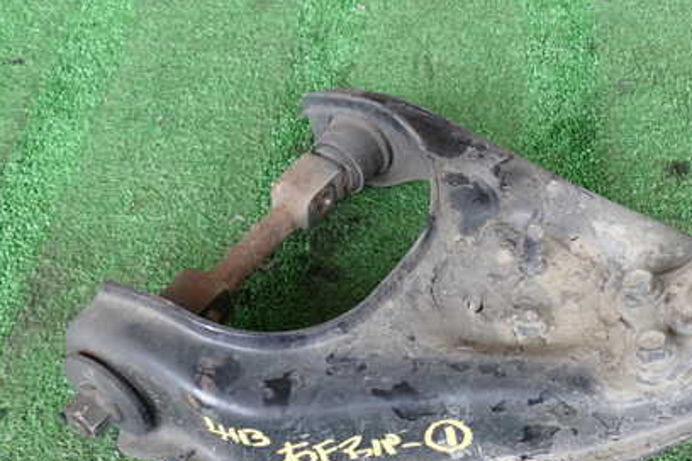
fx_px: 1057
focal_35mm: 55
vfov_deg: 24.5
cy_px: 297
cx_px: 412
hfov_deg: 36.1
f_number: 2.5
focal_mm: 6.37
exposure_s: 1/80
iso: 125
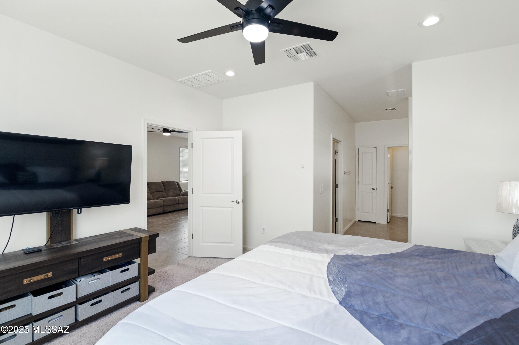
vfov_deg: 73.7
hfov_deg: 96.8
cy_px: 172
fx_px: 231
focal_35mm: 16
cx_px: 260
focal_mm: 16
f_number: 13
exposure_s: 1/40
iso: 800
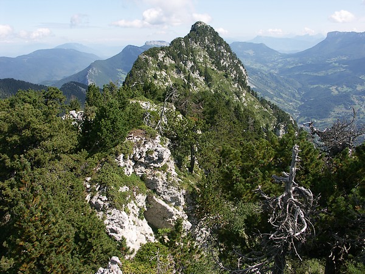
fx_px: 316
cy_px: 137
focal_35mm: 30
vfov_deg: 46.8
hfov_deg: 60.0
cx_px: 182
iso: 64
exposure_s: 1/250
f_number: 5.6
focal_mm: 7.77
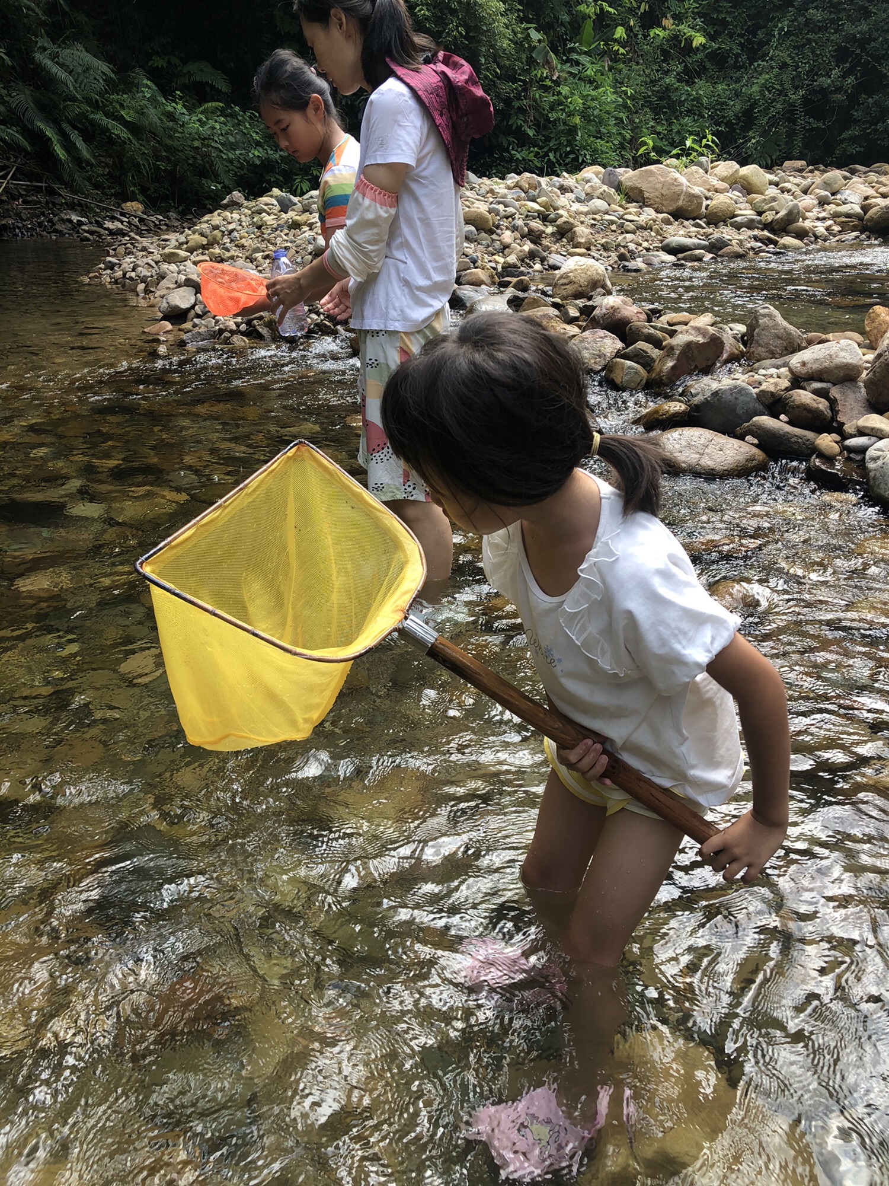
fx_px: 959
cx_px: 444
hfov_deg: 49.7
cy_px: 593
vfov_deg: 63.4
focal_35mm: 28
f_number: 1.8
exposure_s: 1/193
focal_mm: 4
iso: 20
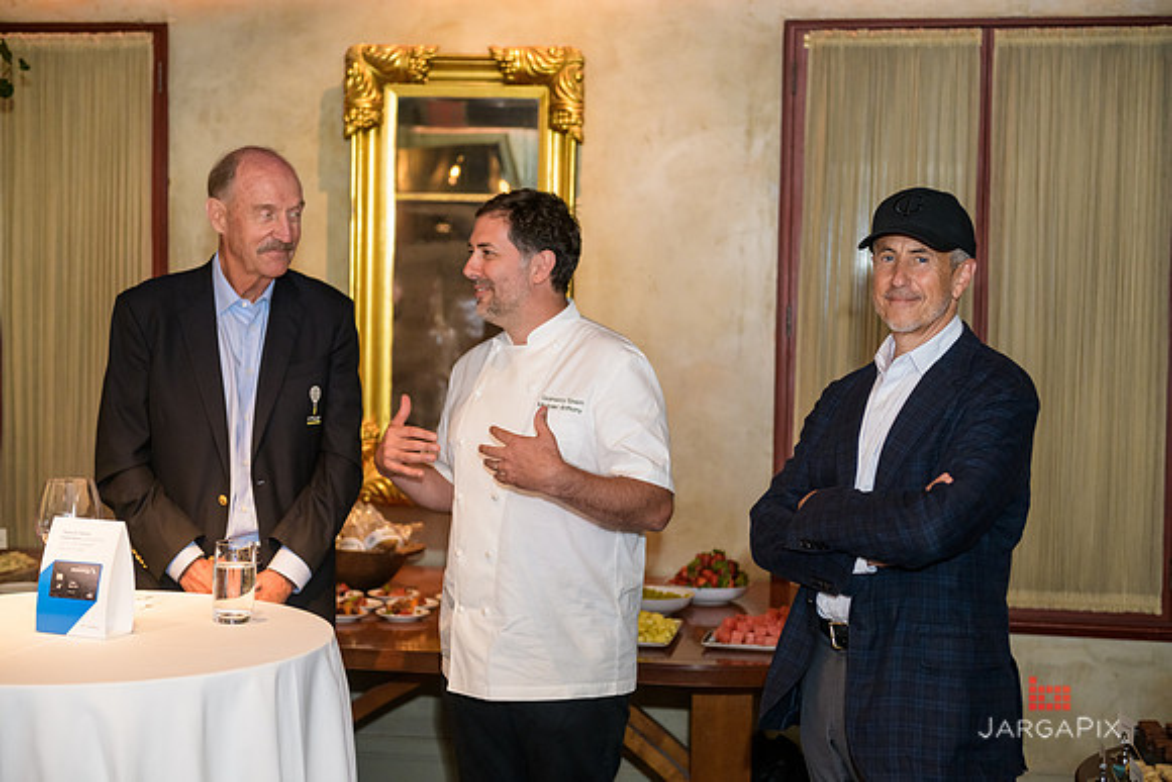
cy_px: 391
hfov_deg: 35.6
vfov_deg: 24.2
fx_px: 1823
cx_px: 586
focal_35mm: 56
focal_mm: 56
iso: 1250
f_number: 3.2
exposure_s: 1/125
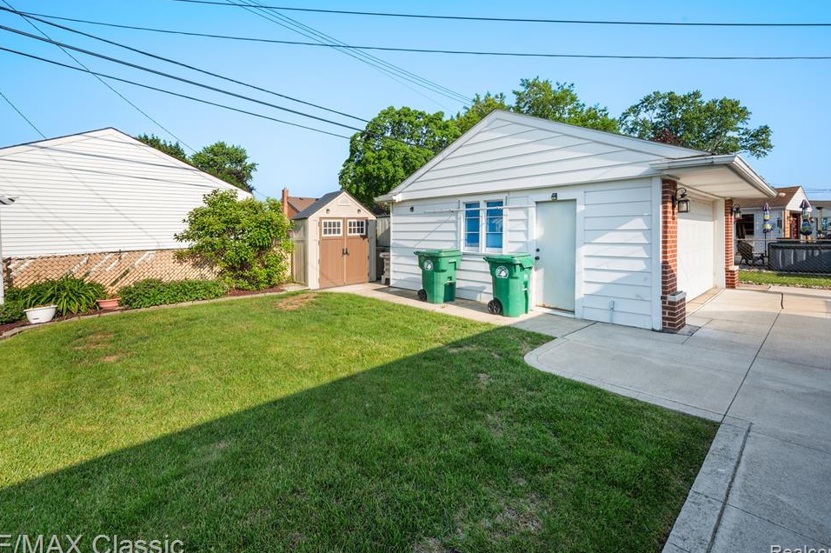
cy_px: 270
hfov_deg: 100.4
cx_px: 413
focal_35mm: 15
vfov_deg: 77.2
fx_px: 346
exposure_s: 1/125
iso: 100
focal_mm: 14
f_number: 11
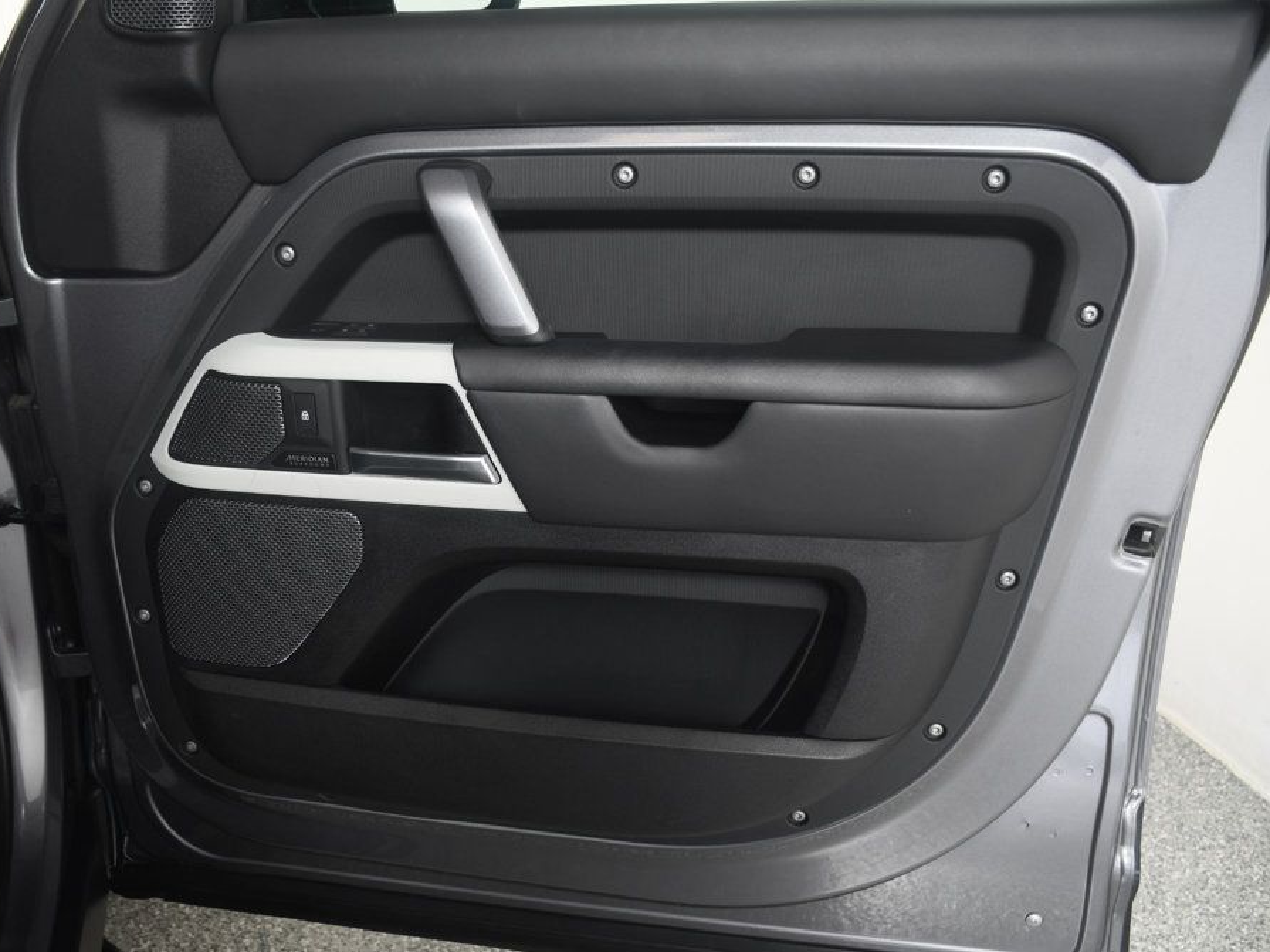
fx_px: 1211
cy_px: 482
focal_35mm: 33
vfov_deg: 42.9
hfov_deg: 55.2
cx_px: 546
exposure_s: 1/160
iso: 100
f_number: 4
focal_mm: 20
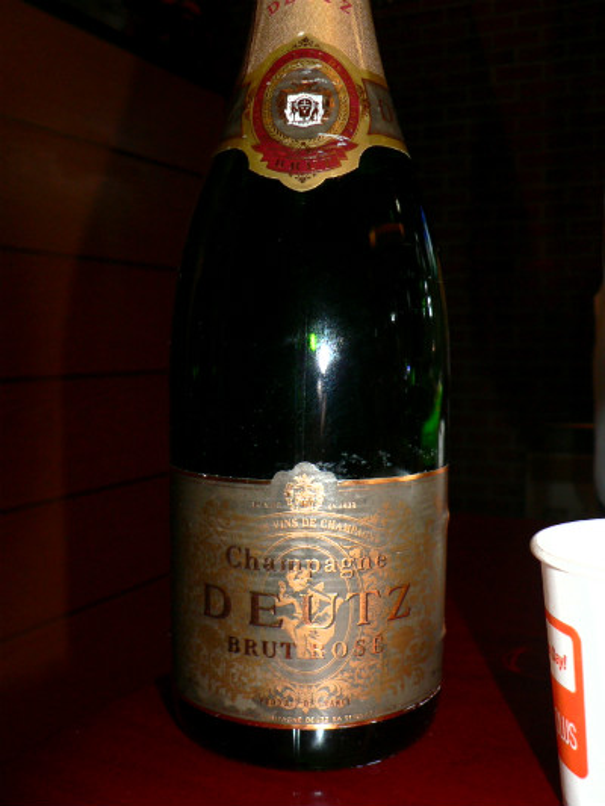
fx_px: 839
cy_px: 403
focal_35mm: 36
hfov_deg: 39.7
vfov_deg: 51.3
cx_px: 302
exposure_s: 1/60
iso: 100
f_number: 2.8
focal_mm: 6
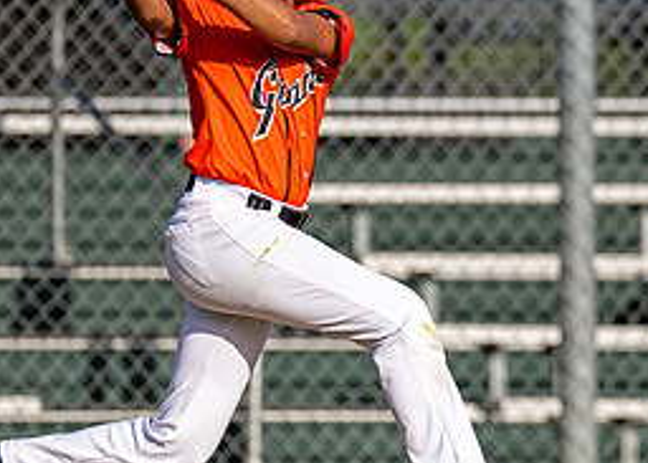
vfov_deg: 1.9
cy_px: 236
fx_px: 13714
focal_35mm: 745
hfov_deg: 2.7
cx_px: 492
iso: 100
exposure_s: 1/2500
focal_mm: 200
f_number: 2.8
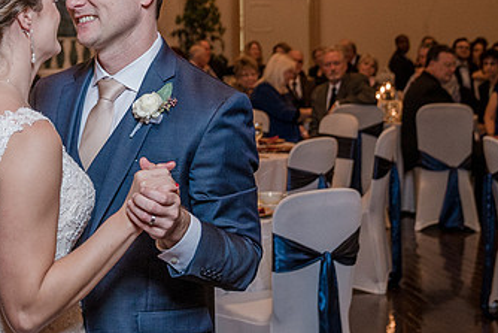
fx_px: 1301
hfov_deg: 21.4
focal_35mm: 94
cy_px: 12
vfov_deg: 14.4
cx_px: 91
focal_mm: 40
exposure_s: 1/100
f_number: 4
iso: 2000
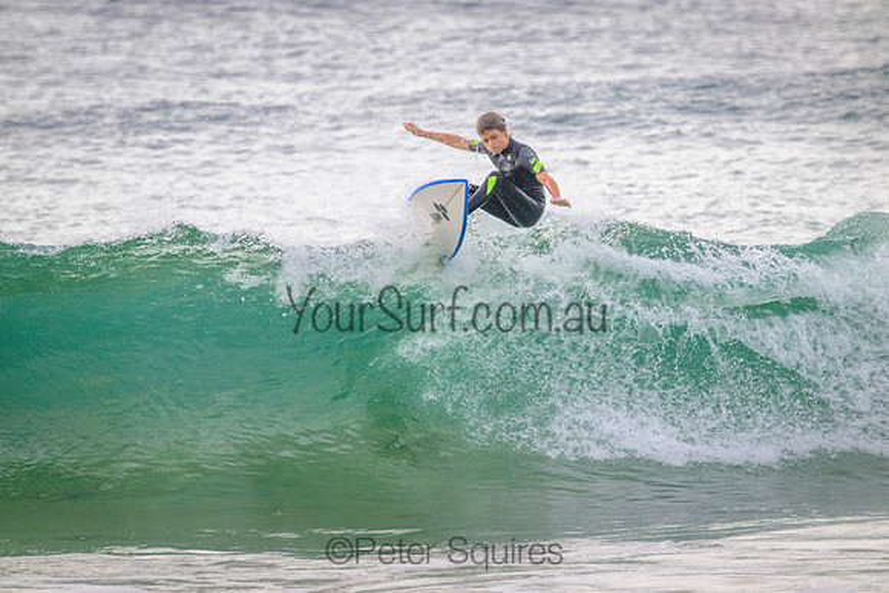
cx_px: 444
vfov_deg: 1.7
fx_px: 19759
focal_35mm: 800
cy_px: 296
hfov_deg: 2.6
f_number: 11
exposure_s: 1/2000
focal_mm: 800
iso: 4500
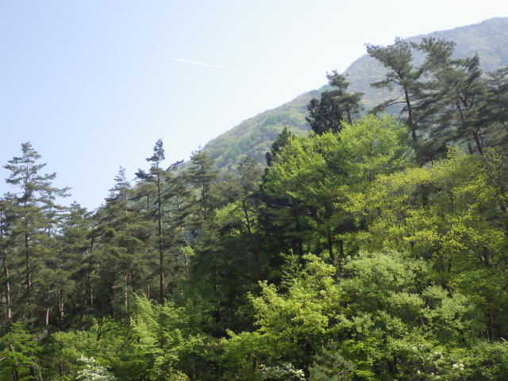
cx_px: 254
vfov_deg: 29.1
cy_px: 190
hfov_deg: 38.2
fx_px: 734
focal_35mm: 50
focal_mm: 9
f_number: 4.4
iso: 125
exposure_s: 1/400
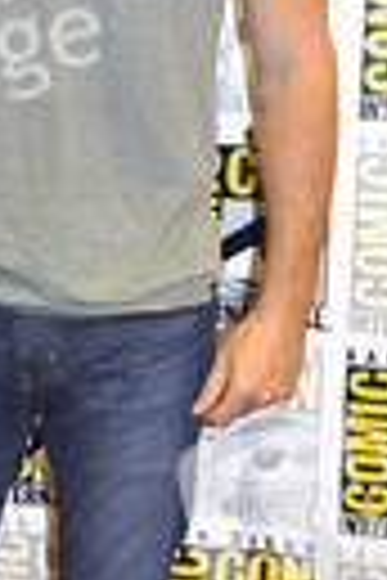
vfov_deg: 18.3
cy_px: 265
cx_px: 2
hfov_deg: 12.1
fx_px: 1806
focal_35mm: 112
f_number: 4.5
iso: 1000
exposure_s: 1/60
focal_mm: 24
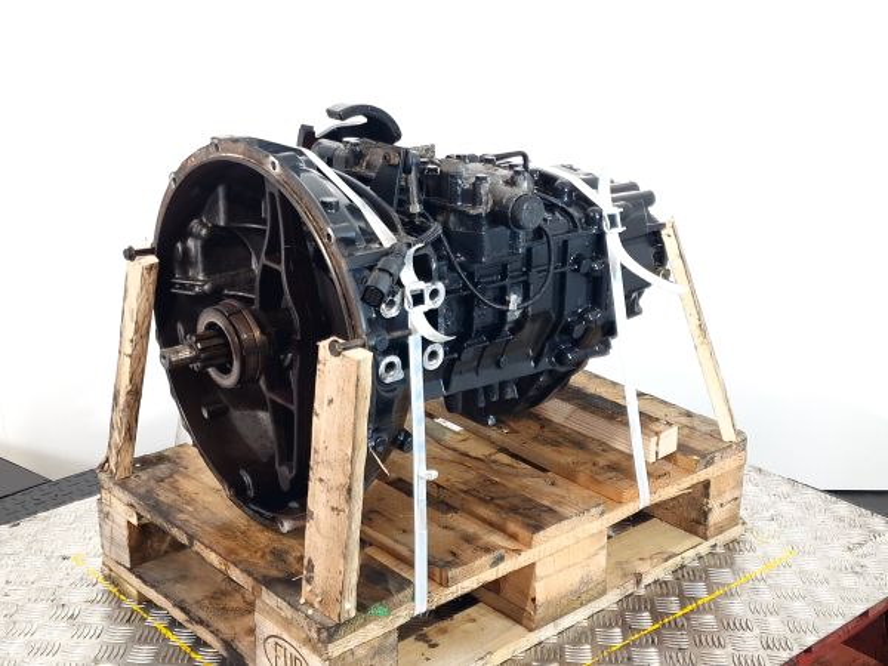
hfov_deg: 73.9
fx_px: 590
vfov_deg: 58.9
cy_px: 333
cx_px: 444
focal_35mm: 23
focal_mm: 6.4
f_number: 1.8
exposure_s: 1/50
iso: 100
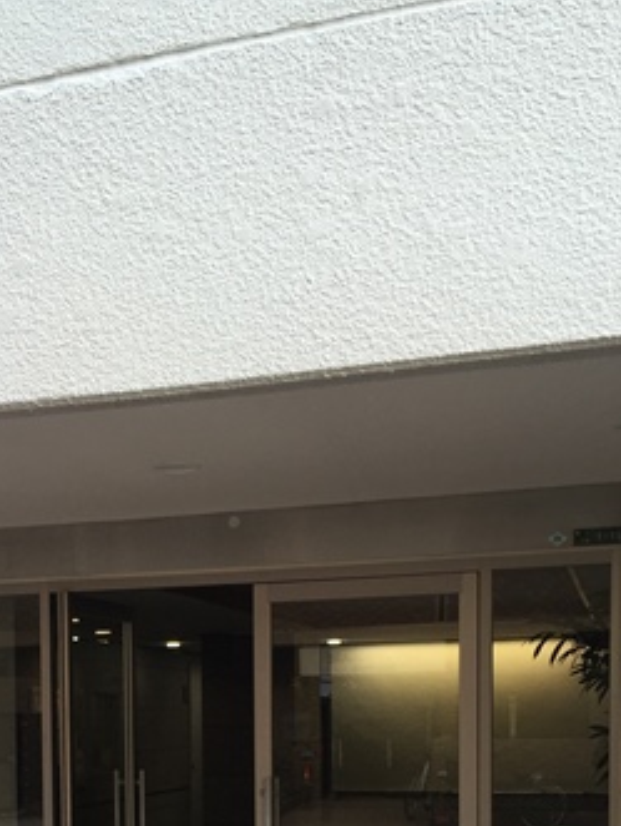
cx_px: 105
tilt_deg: -2.1
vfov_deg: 32.1
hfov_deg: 25.6
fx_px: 1337
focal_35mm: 56
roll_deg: +1.0
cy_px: 789
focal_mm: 4.15
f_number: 2.2
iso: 32
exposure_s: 1/120
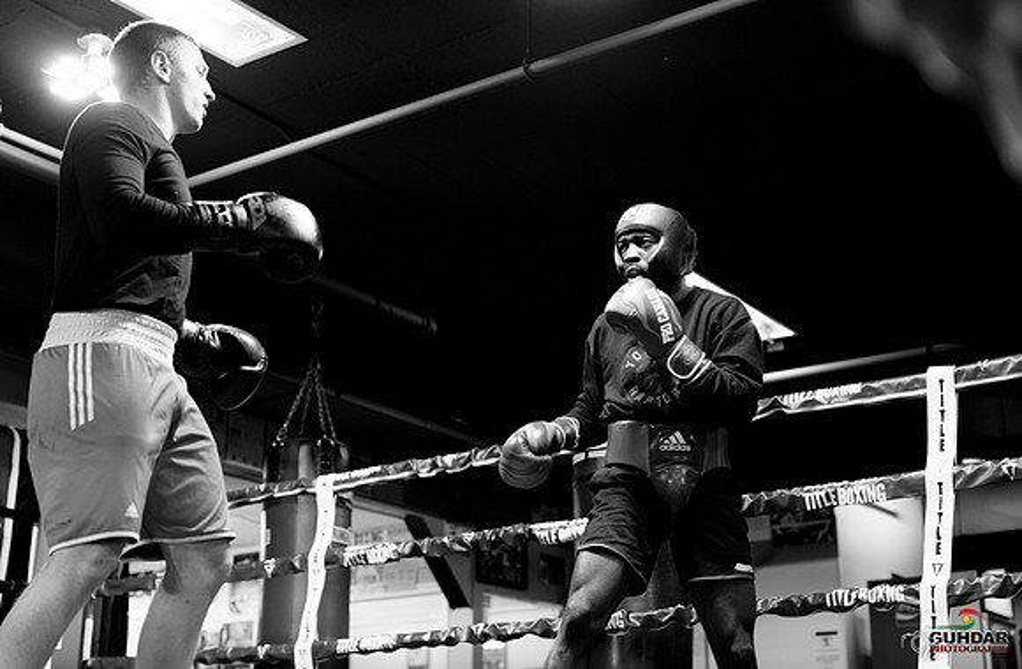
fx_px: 1511
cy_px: 307
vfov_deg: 25.0
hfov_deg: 37.4
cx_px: 544
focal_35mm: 54
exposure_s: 1/320
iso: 2500
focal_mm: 50
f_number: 2.5
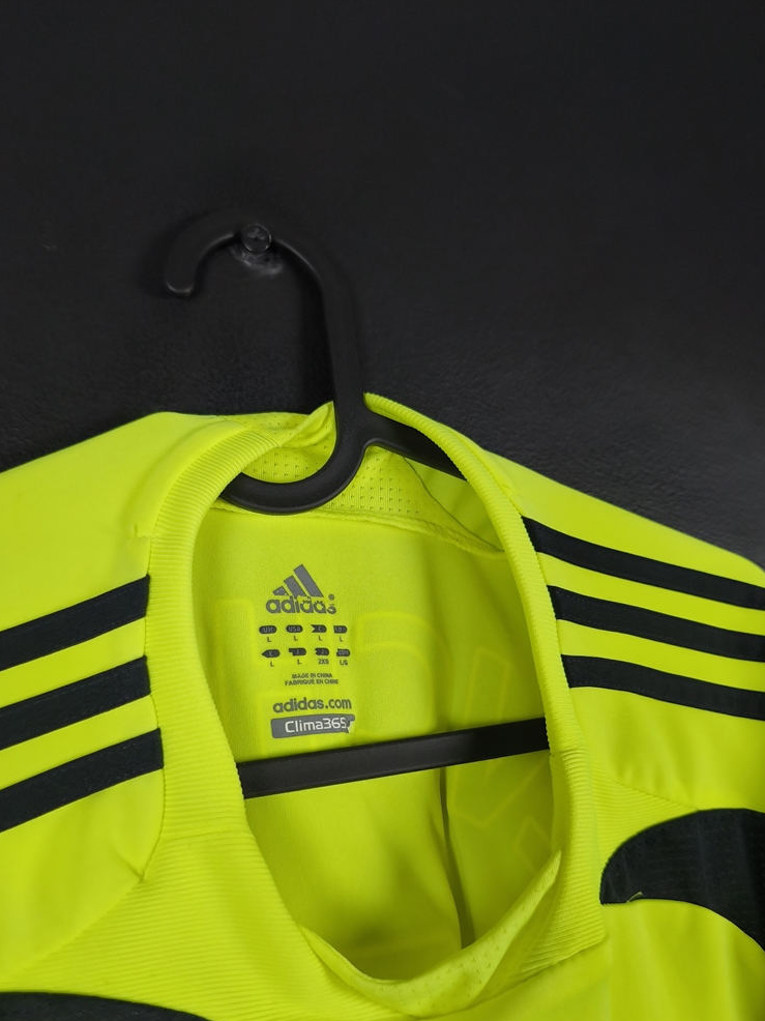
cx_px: 343
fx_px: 825
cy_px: 587
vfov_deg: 63.1
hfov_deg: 49.6
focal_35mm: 28
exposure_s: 1/200
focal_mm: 6.57
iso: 400
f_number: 1.6
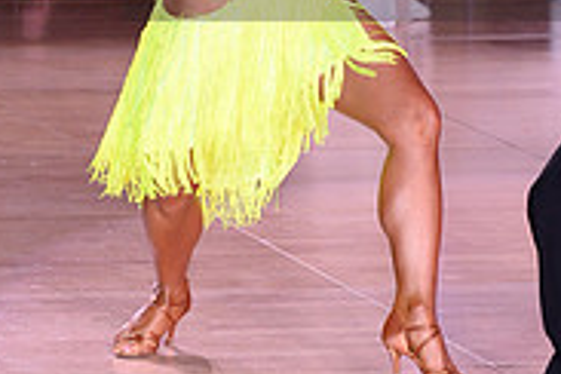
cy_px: -80
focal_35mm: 539
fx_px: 8399
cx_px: 547
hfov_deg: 3.8
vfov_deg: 2.5
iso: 2000
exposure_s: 1/250
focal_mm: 170
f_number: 5
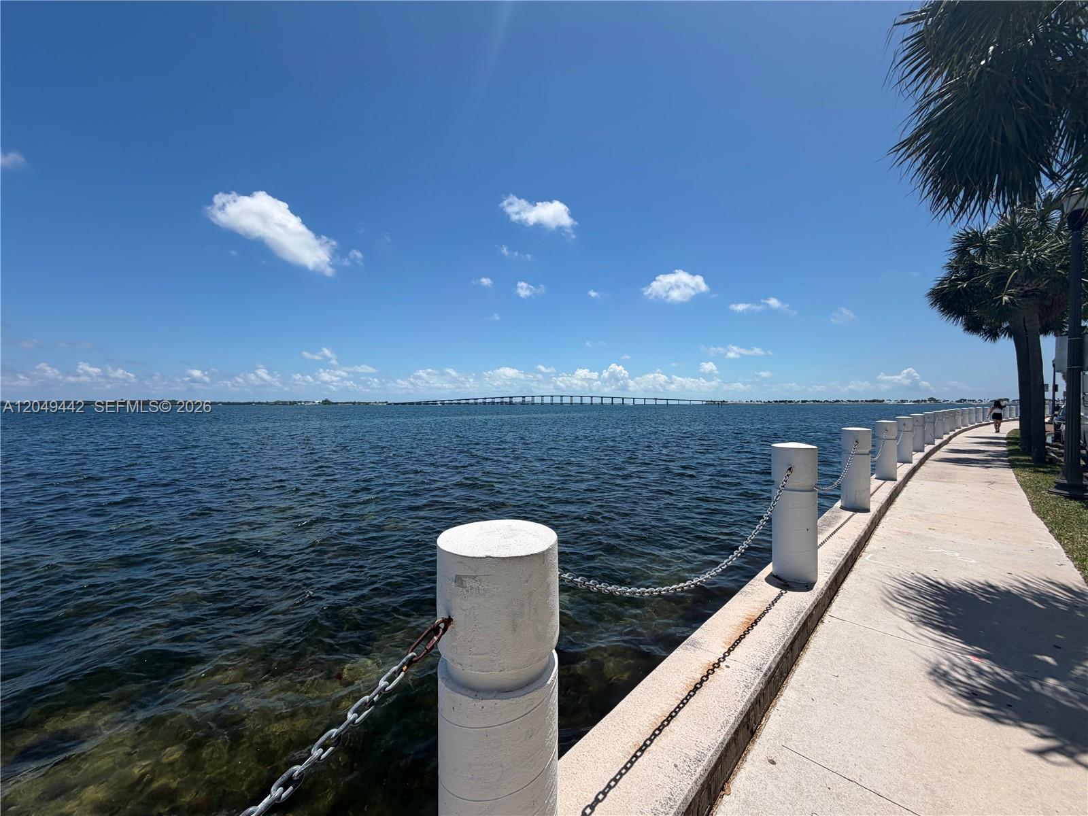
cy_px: 408
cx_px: 544
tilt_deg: -1.4
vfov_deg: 85.7
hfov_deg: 102.1
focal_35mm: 14
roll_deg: +0.7
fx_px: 440
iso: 20
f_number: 2.2
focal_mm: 2.22
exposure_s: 1/1339
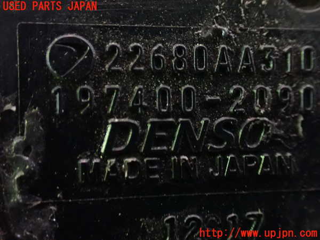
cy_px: 120
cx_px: 160
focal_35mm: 41
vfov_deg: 35.1
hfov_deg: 45.8
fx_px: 379
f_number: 2.8
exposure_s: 1/8
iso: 1600
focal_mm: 7.31
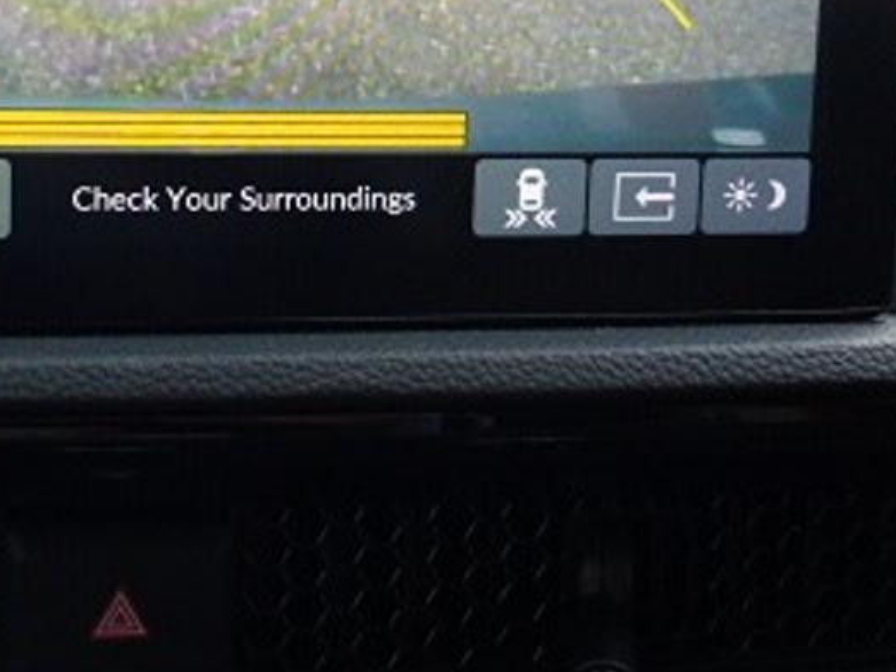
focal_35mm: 59
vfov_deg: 24.1
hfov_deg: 32.1
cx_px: 230
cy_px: 69
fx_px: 1528
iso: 160
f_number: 3.3
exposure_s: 1/60
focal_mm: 4.3
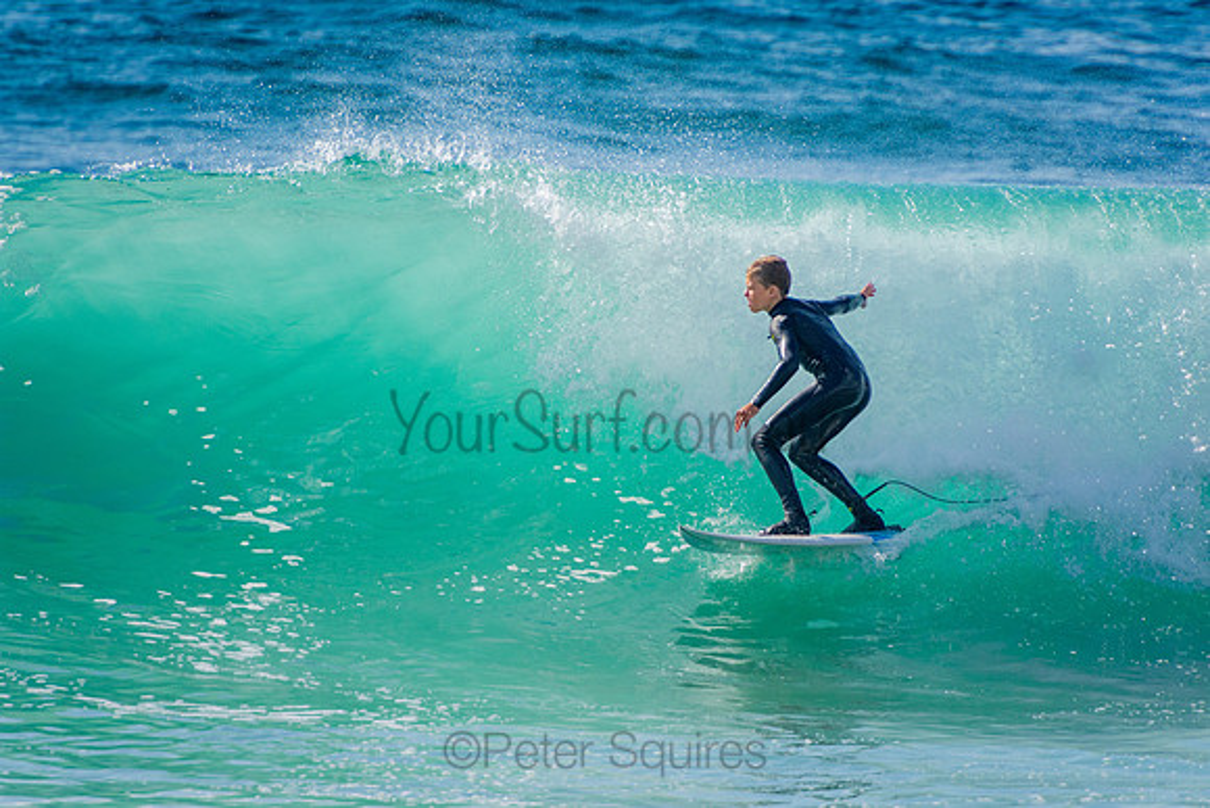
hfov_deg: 3.4
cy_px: 404
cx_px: 605
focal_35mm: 600
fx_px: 20170
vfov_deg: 2.3
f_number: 5.6
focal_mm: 400
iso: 280
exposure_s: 1/2000
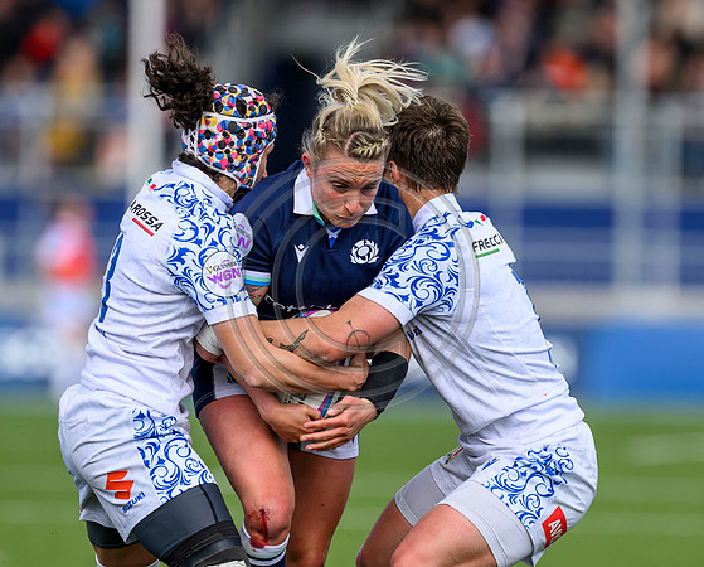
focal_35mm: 688
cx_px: 317
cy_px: 419
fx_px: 14366
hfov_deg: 2.8
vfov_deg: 2.3
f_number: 4
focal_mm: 400
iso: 500
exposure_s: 1/2000
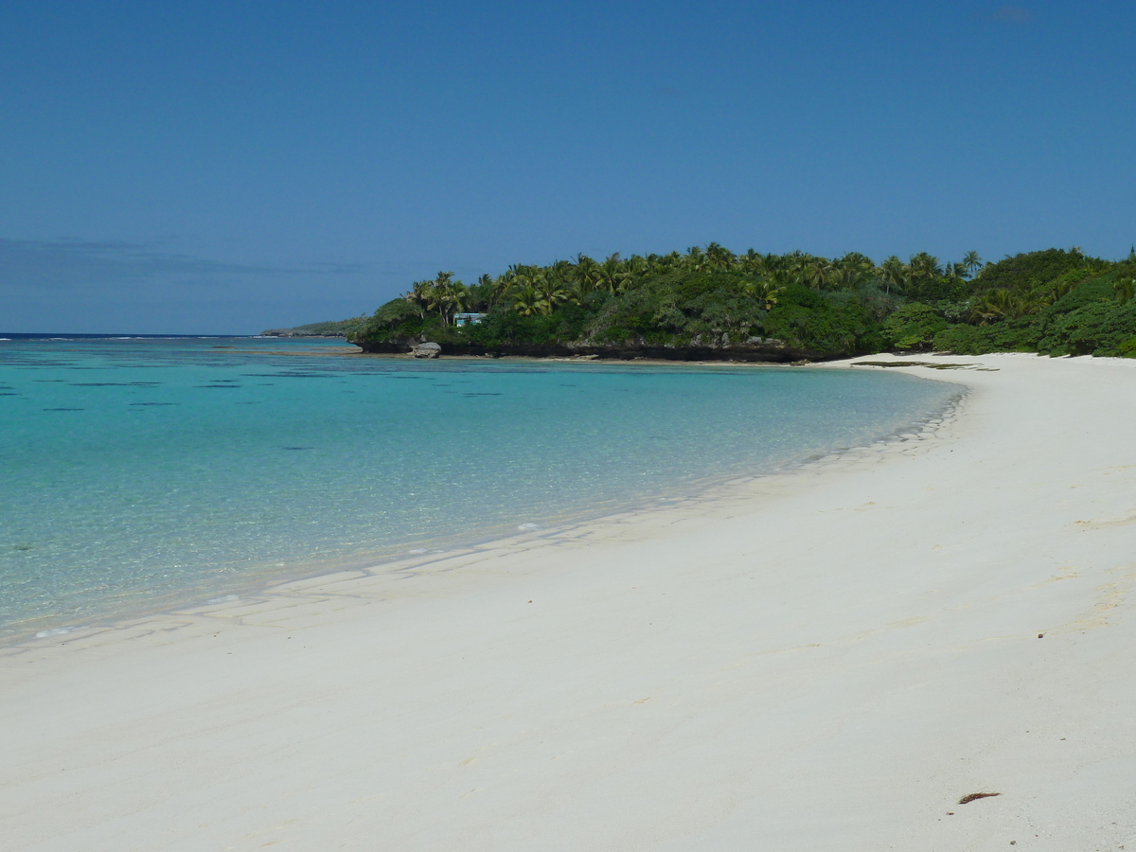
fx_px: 1706
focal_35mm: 52
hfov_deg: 36.8
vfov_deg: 28.0
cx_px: 568
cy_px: 426
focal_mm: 8.5
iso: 80
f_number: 5.6
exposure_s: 1/1000
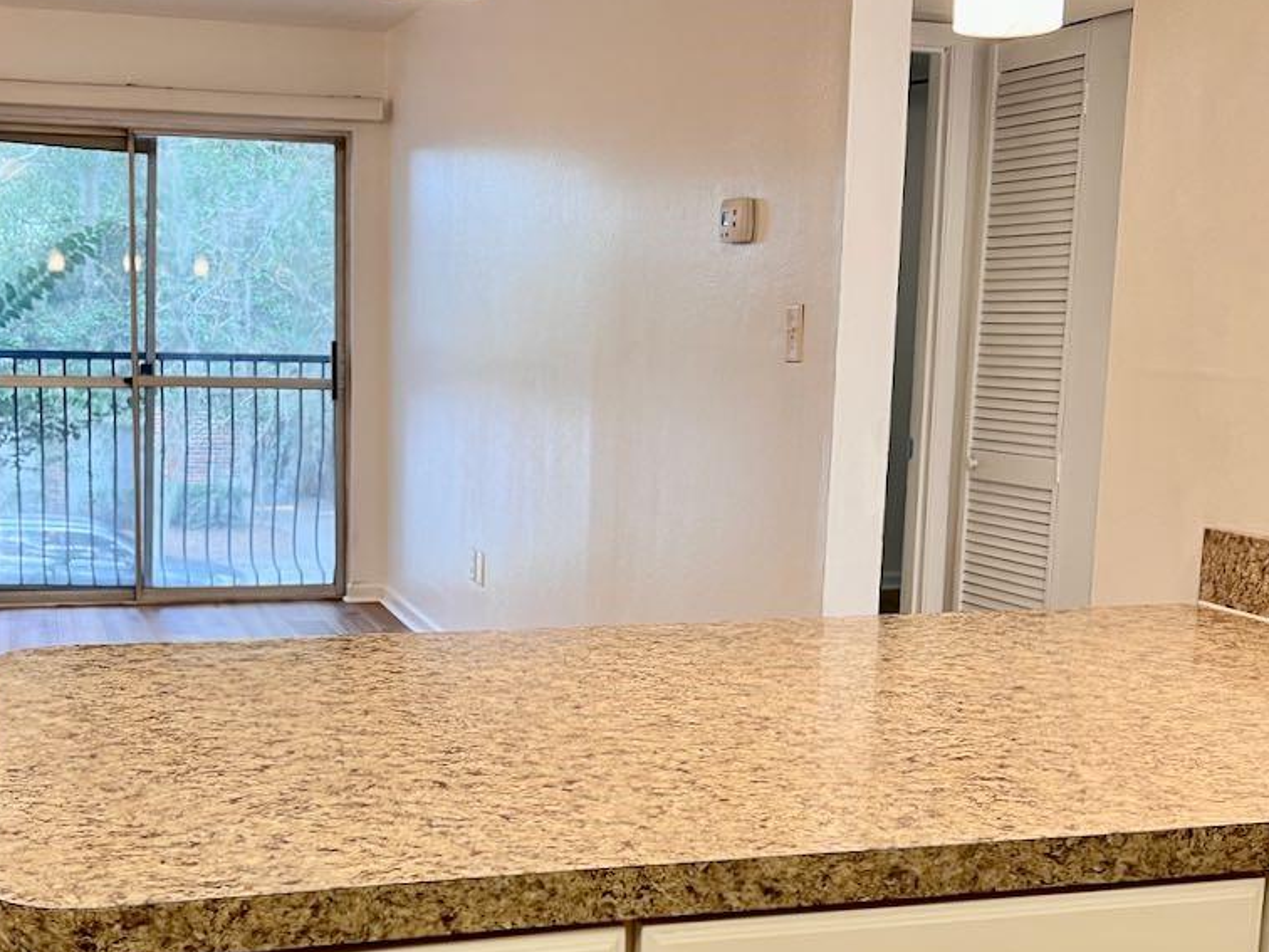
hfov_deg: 42.8
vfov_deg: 32.4
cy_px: 677
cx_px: 522
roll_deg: -1.6
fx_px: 1613
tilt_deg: -12.8
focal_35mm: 44
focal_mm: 5.7
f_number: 1.5
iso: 80
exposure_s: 1/60
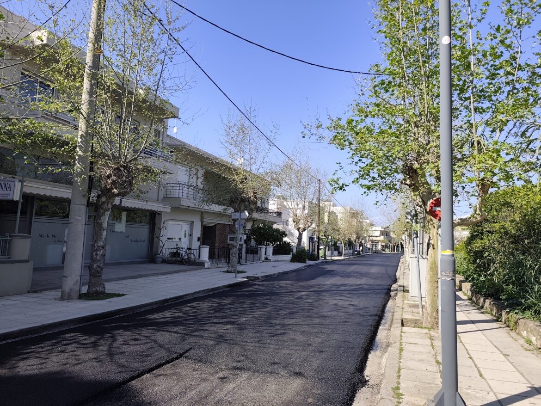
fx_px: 360
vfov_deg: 58.9
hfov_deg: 73.9
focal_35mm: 23
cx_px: 270
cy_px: 203
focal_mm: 6.19
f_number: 1.65
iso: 50
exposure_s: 1/594
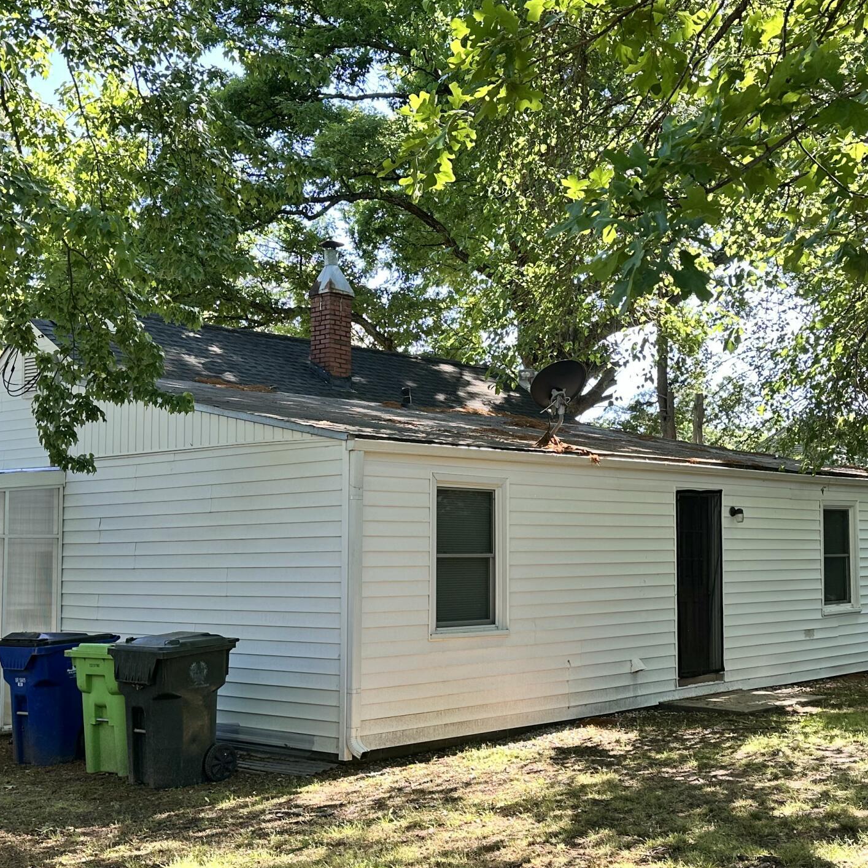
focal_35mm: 45
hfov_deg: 37.5
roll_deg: -1.0
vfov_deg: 37.5
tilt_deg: +2.1
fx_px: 1277
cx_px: 503
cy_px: 483
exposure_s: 1/354
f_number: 1.78
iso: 80
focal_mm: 6.86
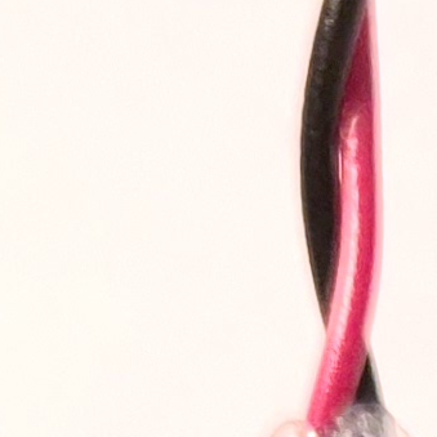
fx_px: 2300
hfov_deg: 10.2
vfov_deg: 9.1
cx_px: 789
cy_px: 1230
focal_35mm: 161
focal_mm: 5.4
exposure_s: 1/50
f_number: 1.8
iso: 200
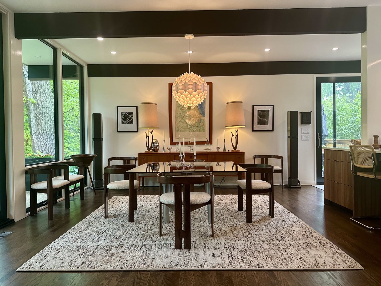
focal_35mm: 24
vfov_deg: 56.8
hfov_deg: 71.6
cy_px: 143
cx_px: 190
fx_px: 264
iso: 400
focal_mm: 6.86
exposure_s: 1/60
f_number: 1.78
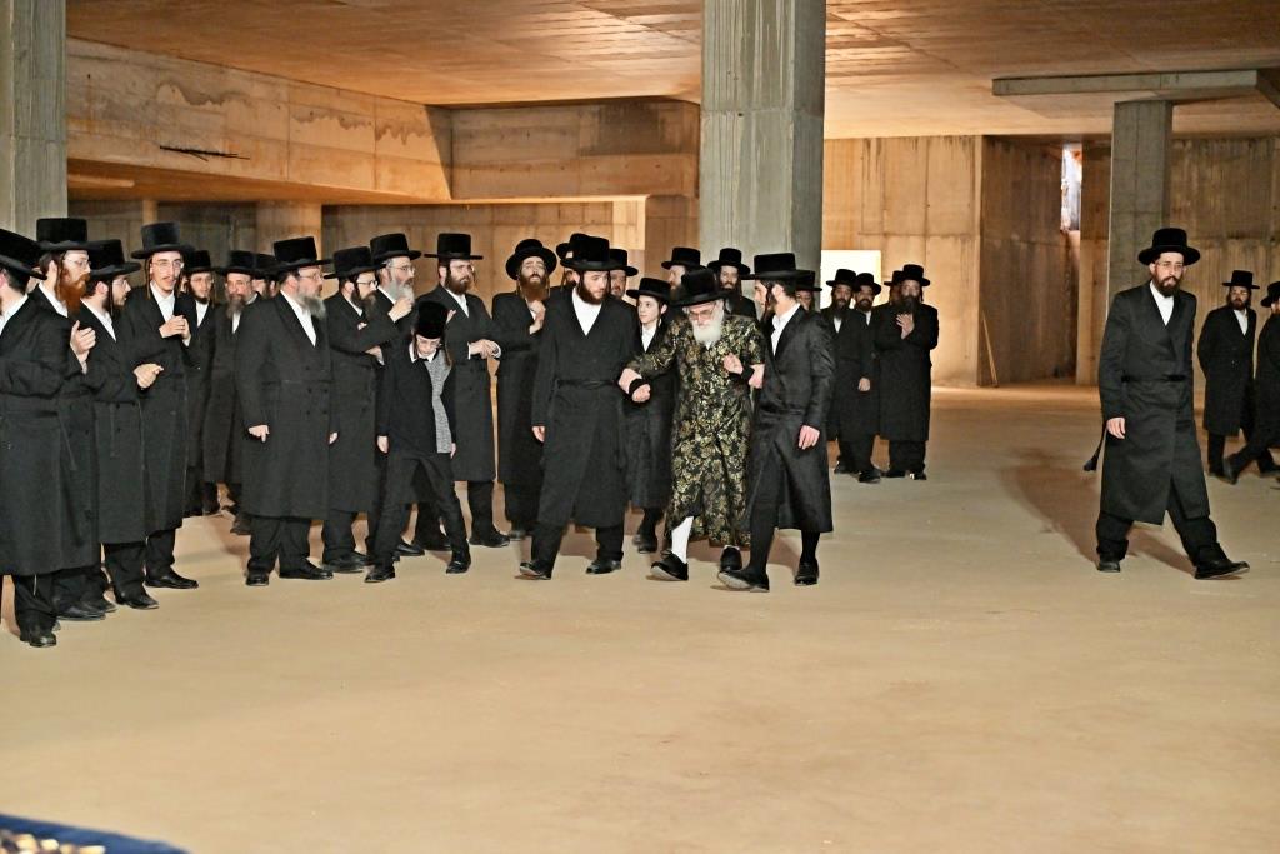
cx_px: 640
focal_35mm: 52
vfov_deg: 26.0
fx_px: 1849
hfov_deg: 38.2
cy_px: 427
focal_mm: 52
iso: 2000
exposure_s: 1/200
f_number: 4
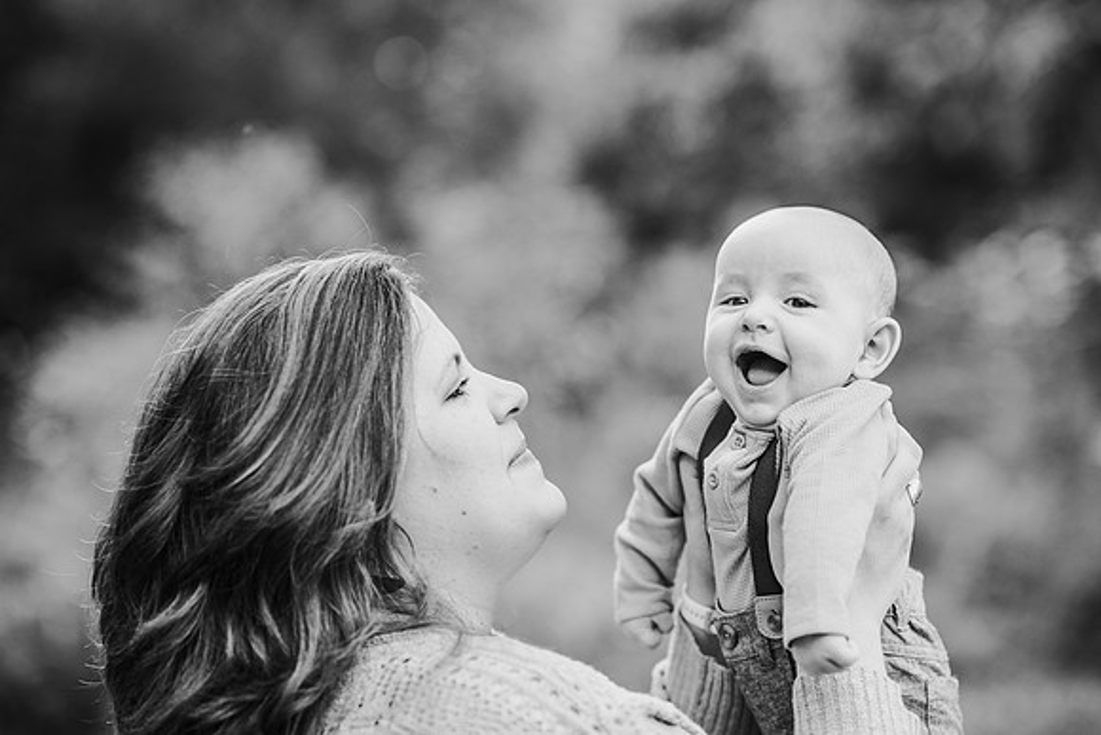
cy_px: 368
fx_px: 2600
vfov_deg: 16.1
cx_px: 550
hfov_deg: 23.9
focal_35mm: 85
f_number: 2.2
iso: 320
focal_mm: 85
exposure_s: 1/200
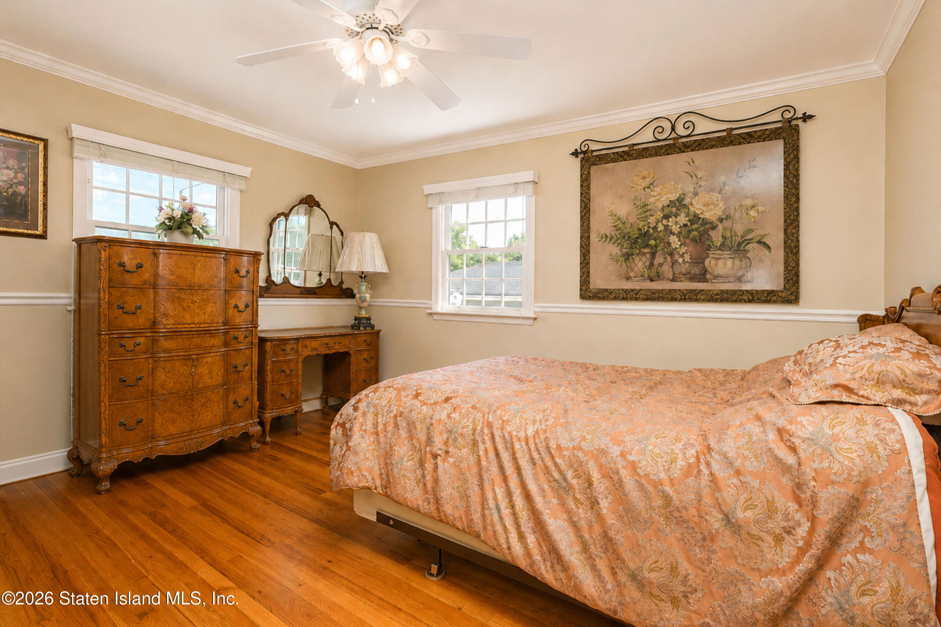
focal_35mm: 16
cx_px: 470
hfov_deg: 96.7
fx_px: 418
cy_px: 314
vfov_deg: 73.8
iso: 64
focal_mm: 16
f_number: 5
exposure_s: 1/50
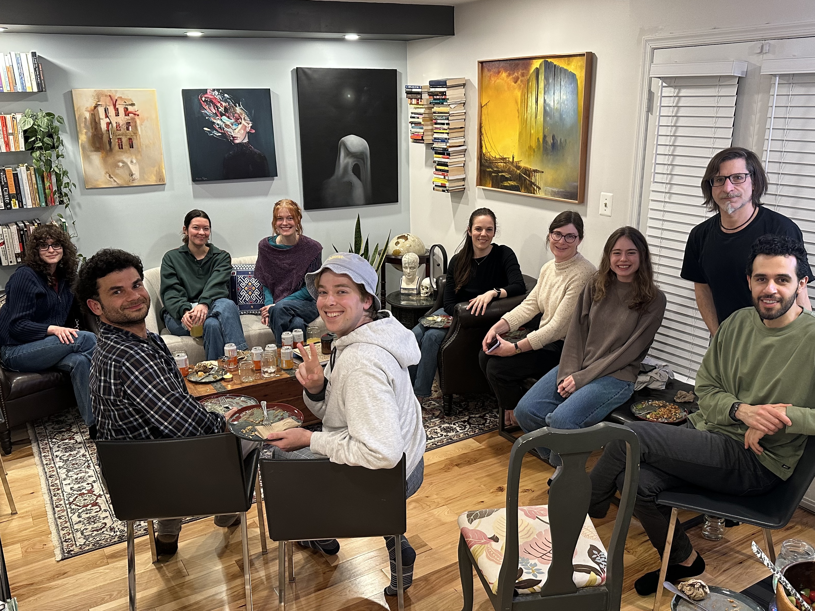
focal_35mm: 24
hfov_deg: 71.6
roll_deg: +1.0
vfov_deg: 56.8
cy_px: 306
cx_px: 408
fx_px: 565
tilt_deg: -18.0
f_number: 1.78
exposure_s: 1/60
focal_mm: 6.86
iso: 250
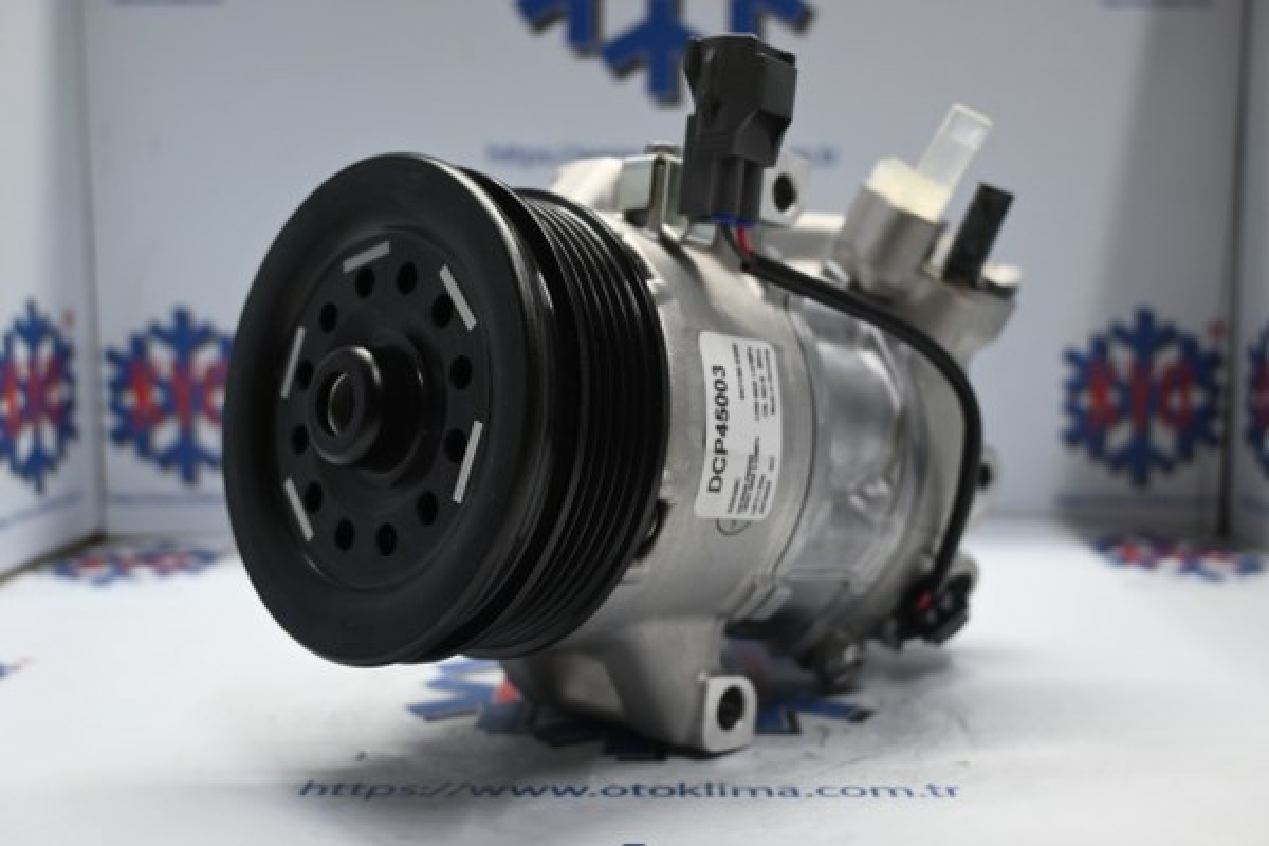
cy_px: 423
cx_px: 634
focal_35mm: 37
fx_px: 1295
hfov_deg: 52.2
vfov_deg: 36.2
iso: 500
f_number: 4.2
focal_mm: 24.5
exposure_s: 1/40
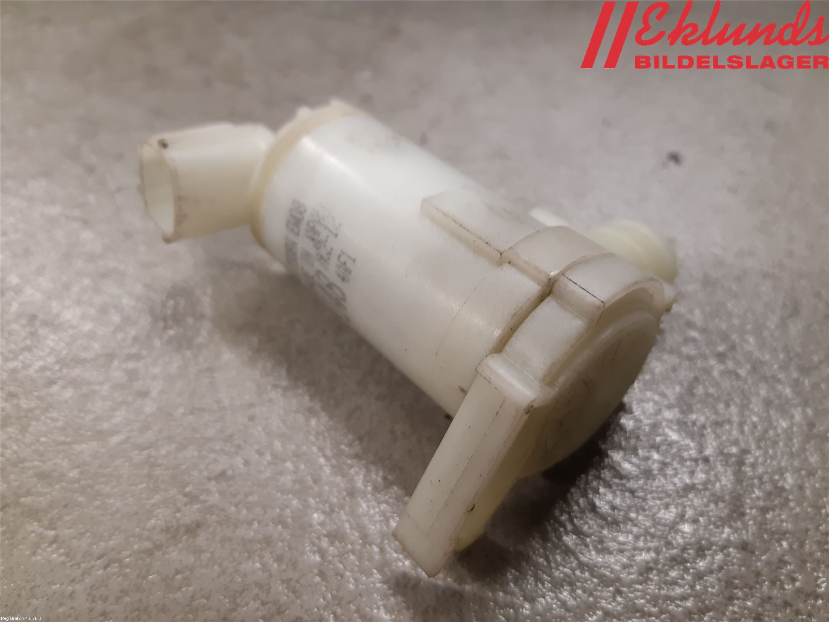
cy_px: 311
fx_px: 623
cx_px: 414
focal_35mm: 26
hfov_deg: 67.3
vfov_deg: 53.1
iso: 100
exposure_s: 1/50
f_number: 1.7
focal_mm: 3.93
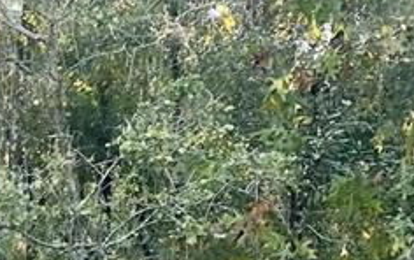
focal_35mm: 140
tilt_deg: -3.8
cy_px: 545
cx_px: -298
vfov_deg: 8.8
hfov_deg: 13.6
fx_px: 1581
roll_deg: +1.1
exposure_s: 1/122
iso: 50
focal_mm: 4.25
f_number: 1.8
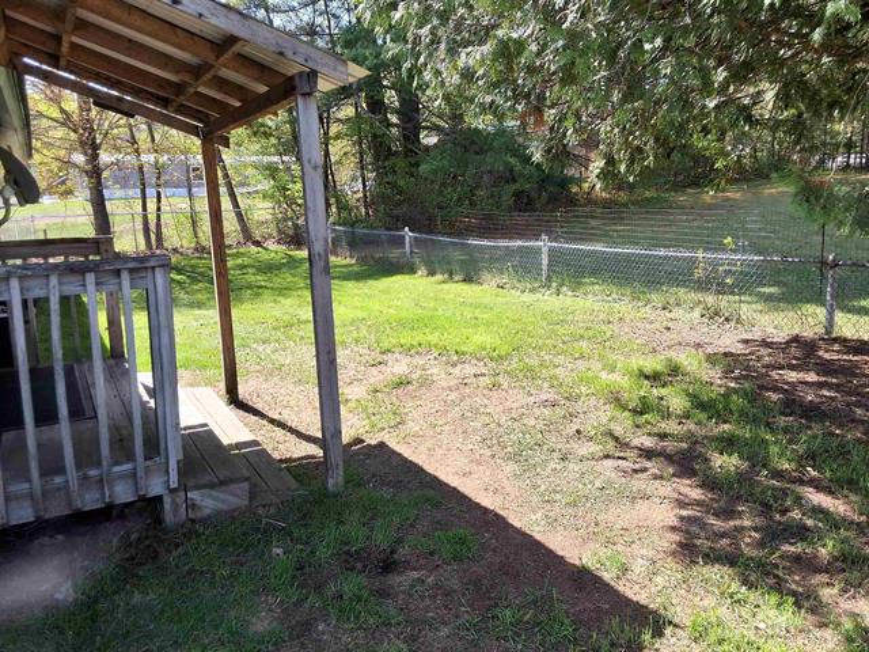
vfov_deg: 49.7
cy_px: 326
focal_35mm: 28
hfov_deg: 63.4
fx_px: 703
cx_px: 434
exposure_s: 1/468
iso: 32
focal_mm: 2.91
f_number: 1.9
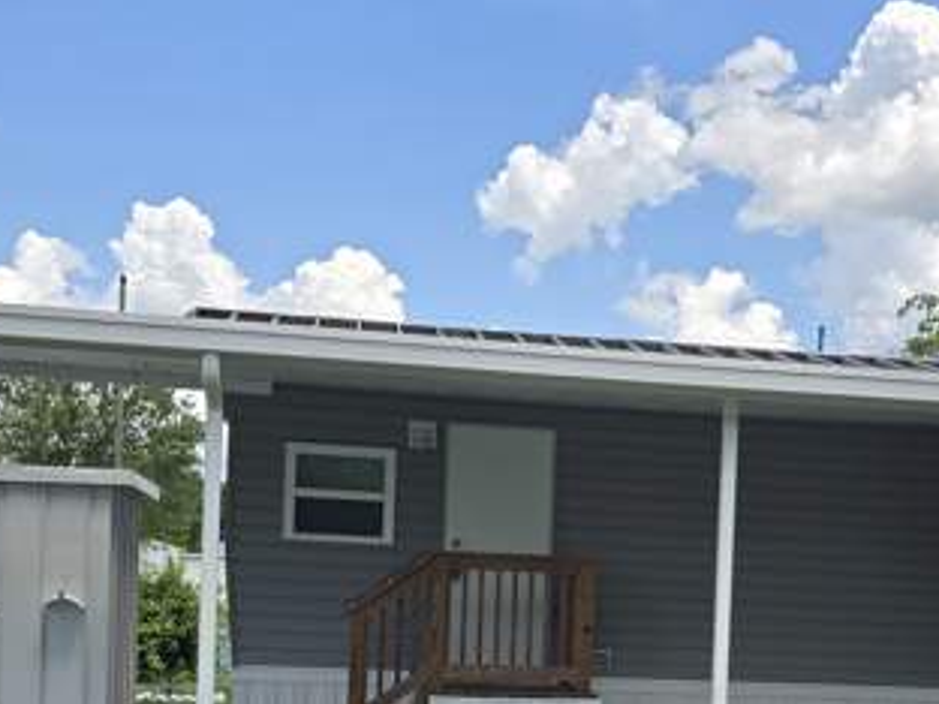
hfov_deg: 32.2
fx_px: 1600
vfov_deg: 24.0
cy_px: 659
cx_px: 677
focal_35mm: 59
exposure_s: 1/664
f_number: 1.7
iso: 12
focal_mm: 6.3
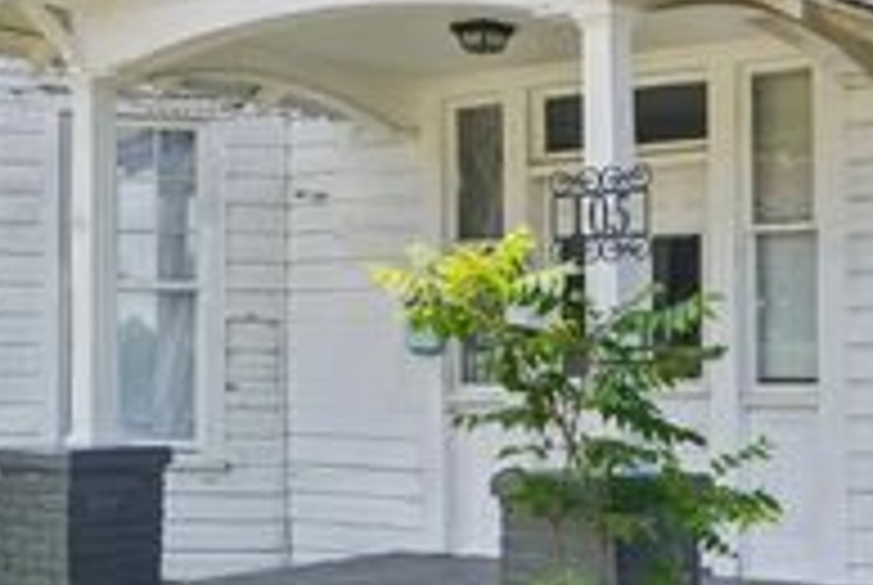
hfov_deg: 27.1
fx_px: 1780
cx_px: 666
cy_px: 11
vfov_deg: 18.2
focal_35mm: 73
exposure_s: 1/60
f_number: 8
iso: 100
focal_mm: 19
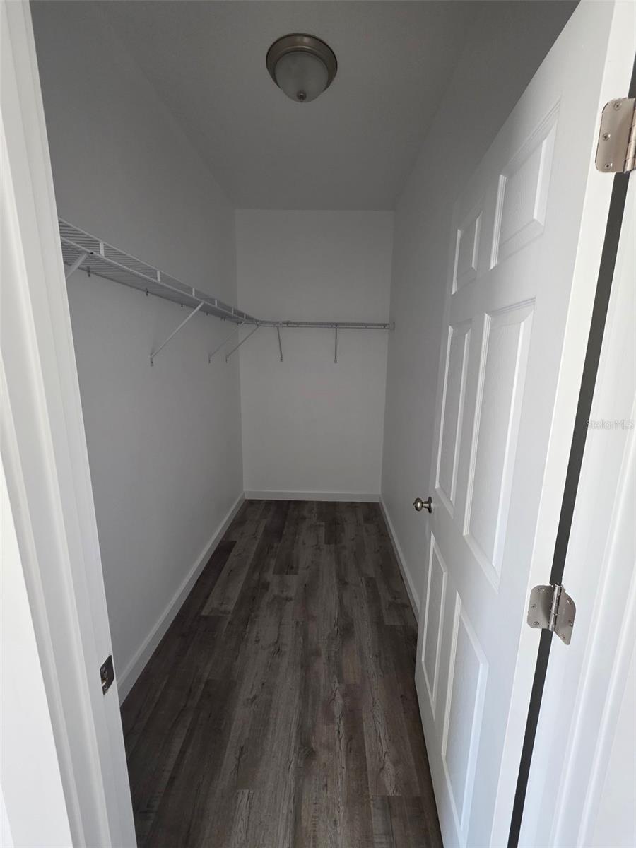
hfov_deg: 89.9
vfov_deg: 106.2
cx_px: 318
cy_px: 424
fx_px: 318
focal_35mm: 13
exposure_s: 1/60
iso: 200
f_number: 1.9
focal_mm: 2.2
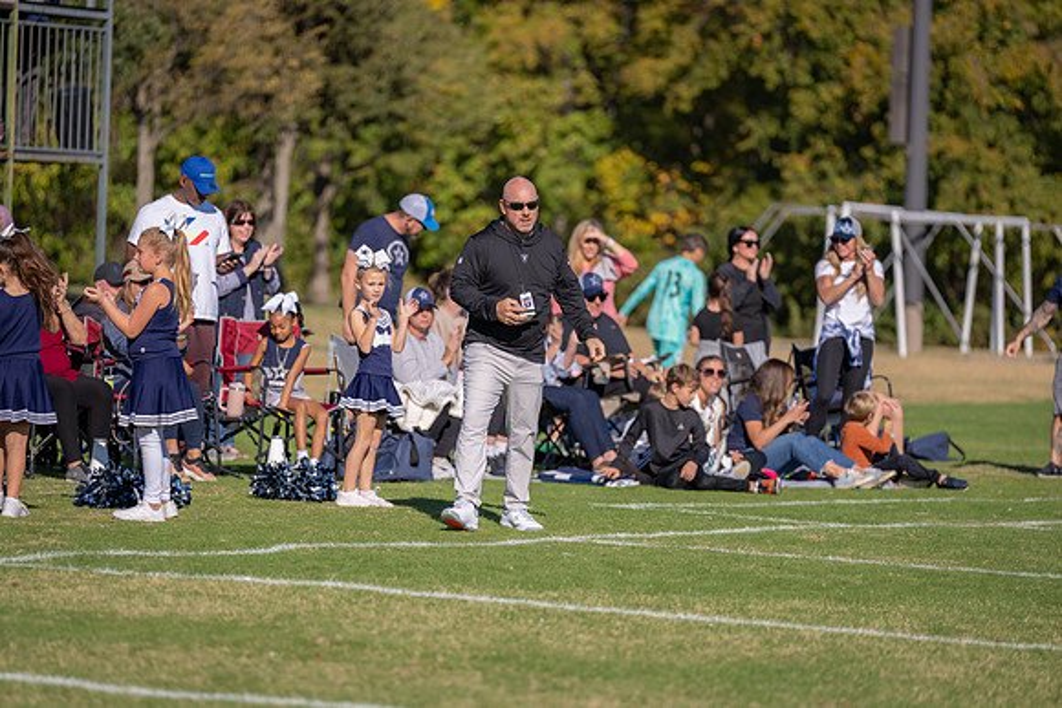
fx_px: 5901
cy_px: 354
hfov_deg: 10.3
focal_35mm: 200
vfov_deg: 6.9
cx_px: 531
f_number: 2.8
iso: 100
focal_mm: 200
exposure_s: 1/2500
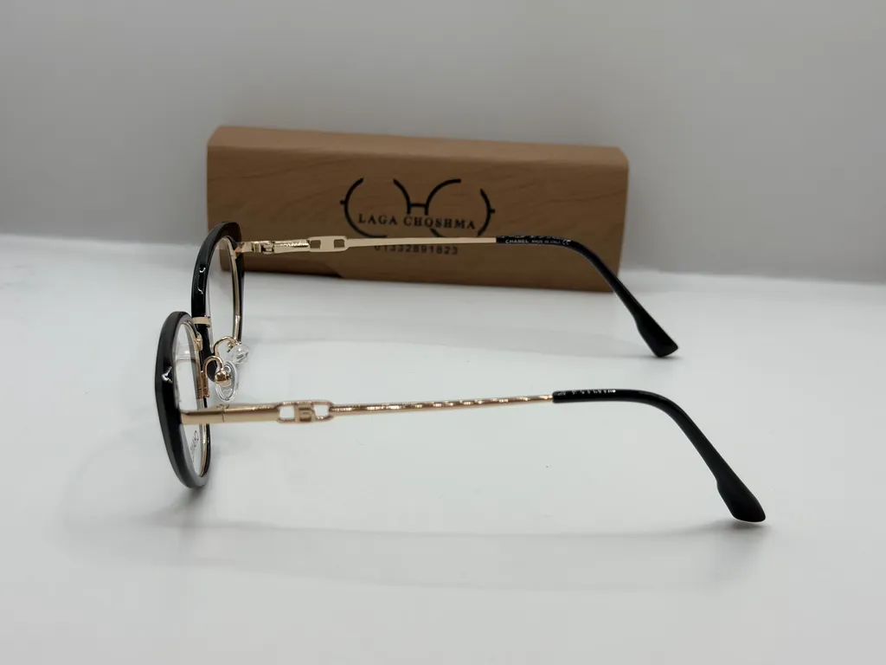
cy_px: 332
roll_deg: -2.3
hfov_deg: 39.7
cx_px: 443
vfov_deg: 30.3
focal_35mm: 48
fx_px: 1229
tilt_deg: -18.9
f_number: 1.78
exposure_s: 1/574
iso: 64
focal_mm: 6.76
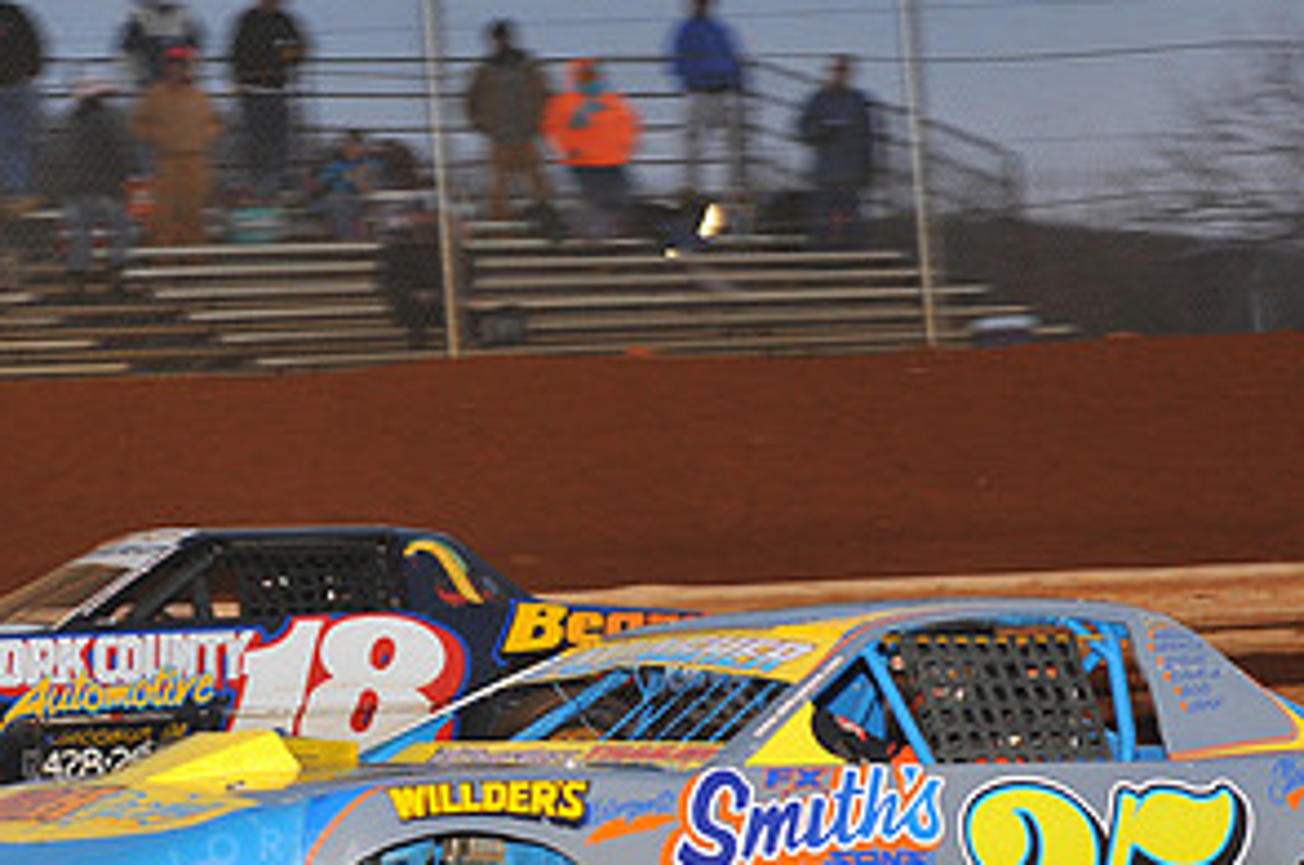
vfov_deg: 8.6
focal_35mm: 158
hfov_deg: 13.0
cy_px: 688
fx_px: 5714
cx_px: 271
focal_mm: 80
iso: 1250
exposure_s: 1/320
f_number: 7.1
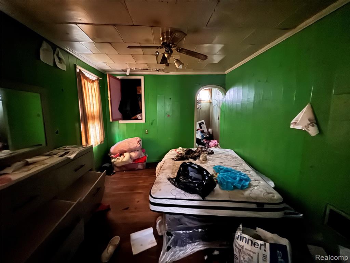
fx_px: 142
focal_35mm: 14
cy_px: 132
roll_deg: -0.7
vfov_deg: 85.7
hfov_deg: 102.1
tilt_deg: -8.8
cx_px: 175
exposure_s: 1/8
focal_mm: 2.22
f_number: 2.2
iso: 4000
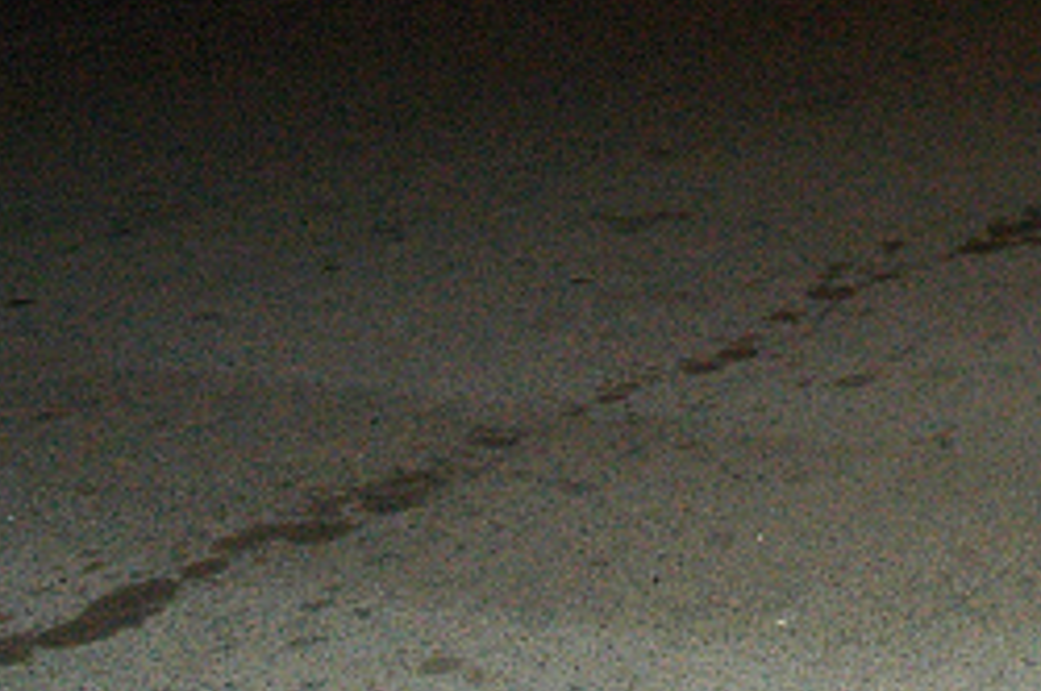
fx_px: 3743
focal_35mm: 130
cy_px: -293
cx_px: 1141
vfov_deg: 10.3
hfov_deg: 15.4
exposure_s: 1/60
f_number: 7.1
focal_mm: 27
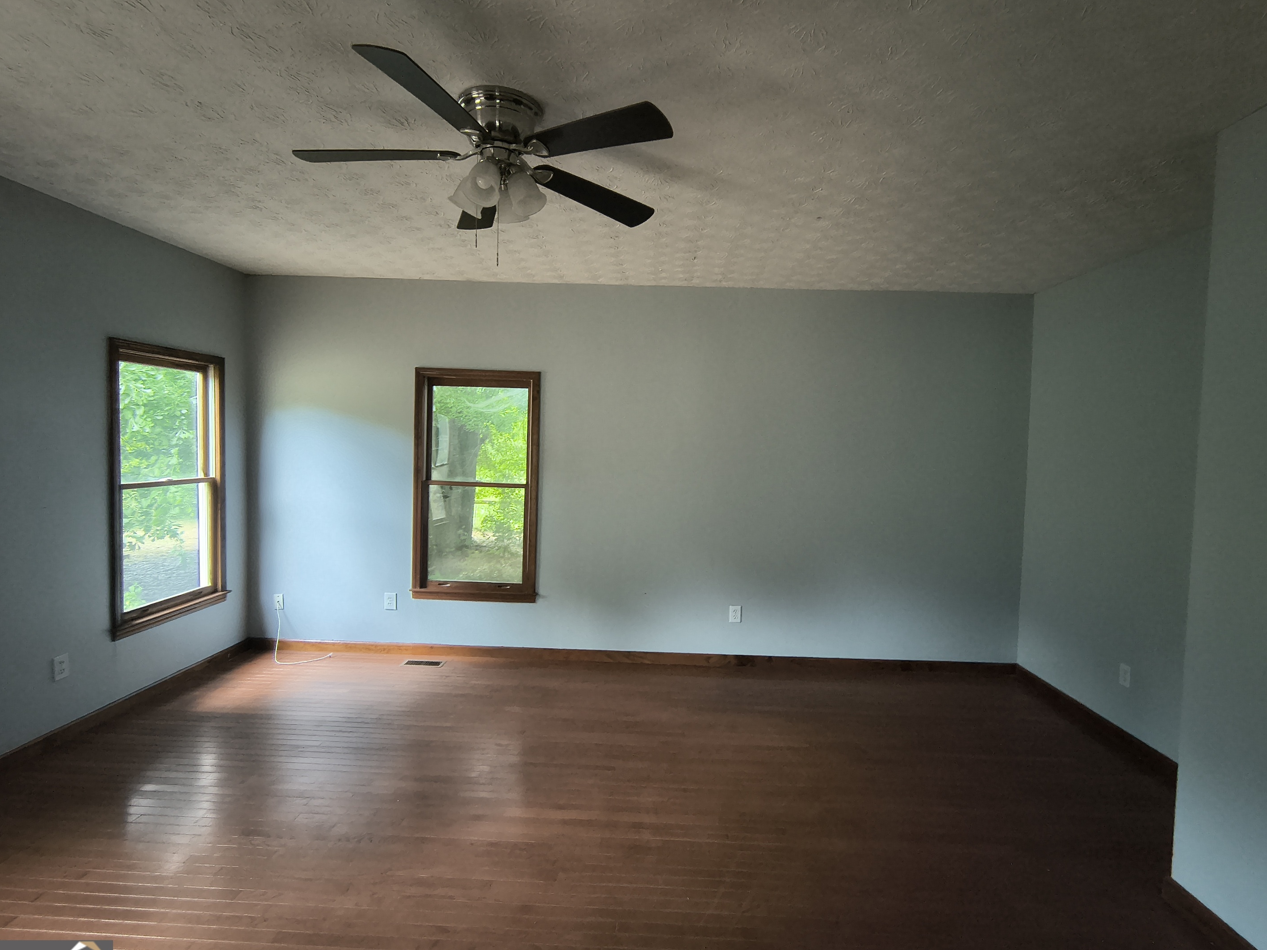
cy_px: 477
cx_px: 645
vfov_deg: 89.9
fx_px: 476
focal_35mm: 13
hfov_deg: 106.2
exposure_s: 1/60
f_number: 2.2
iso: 462
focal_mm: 2.13
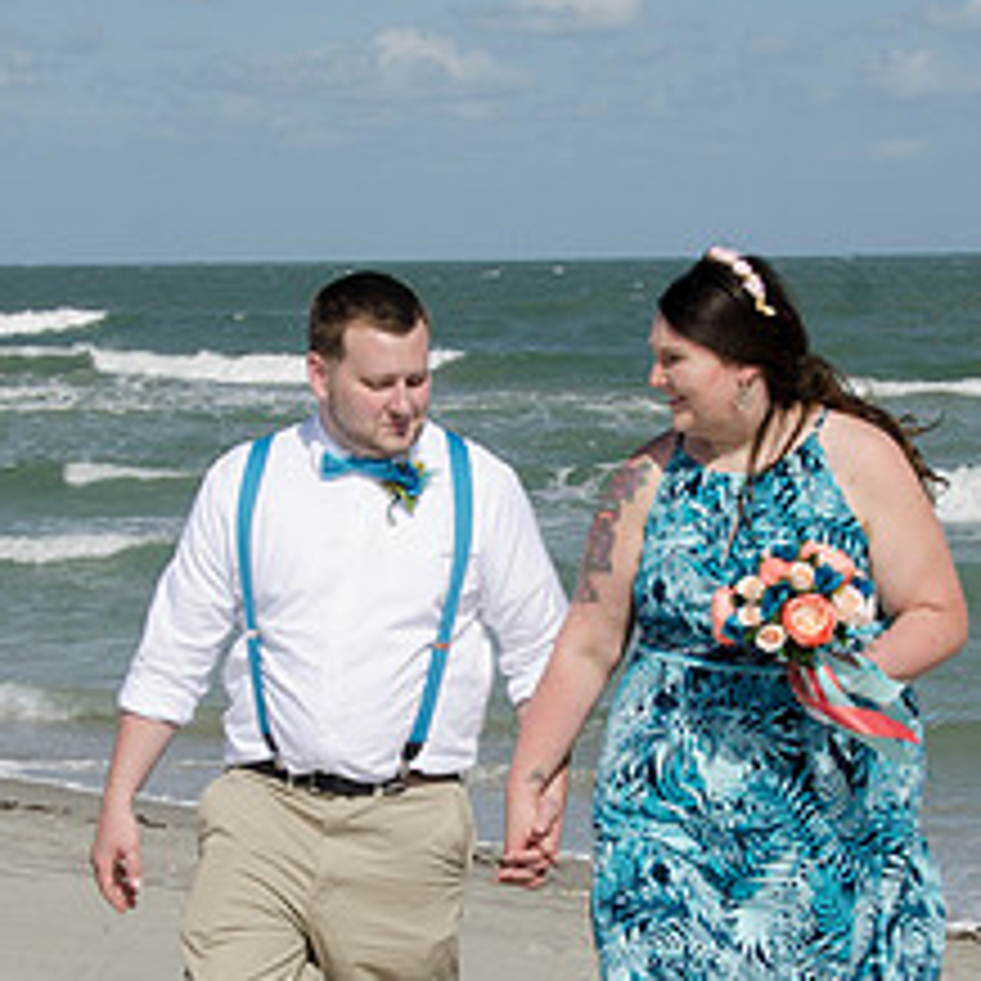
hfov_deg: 14.3
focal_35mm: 122
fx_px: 3912
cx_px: 508
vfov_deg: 14.3
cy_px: 662
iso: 100
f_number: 11
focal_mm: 36
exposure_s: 1/250
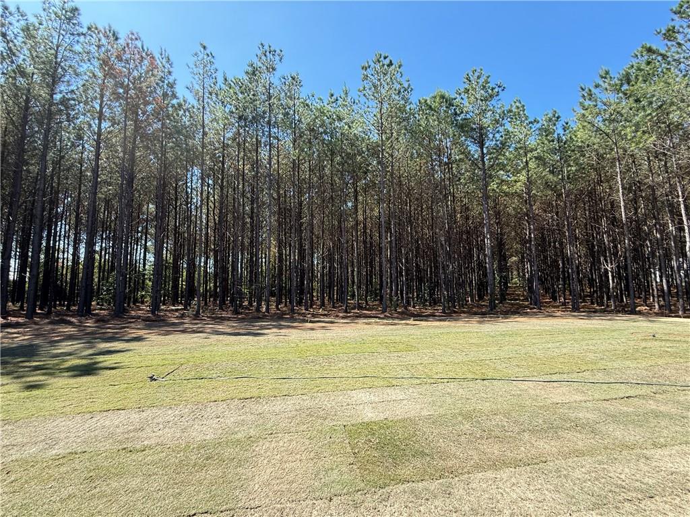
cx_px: 345
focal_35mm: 14
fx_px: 279
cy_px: 258
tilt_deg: +4.8
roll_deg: -0.4
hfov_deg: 102.1
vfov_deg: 85.7
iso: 50
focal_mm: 2.22
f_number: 2.2
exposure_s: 1/451
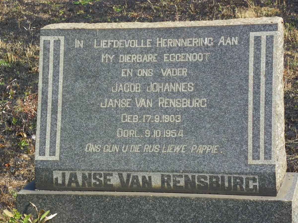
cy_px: 112
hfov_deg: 19.6
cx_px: 149
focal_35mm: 100
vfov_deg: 14.8
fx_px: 861
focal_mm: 17.8
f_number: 4
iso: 64
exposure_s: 1/200
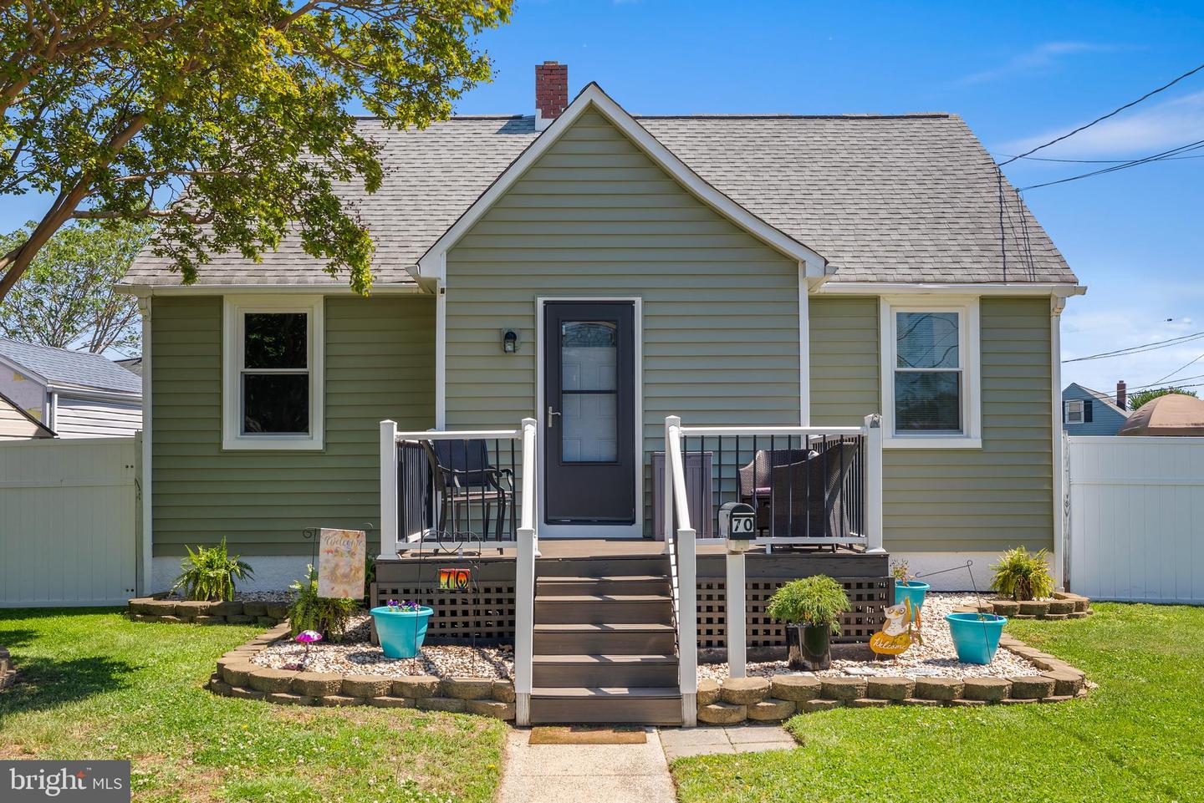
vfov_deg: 37.9
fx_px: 1171
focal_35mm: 35
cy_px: 402
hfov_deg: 54.4
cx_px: 602
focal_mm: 35
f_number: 8
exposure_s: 1/125
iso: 200
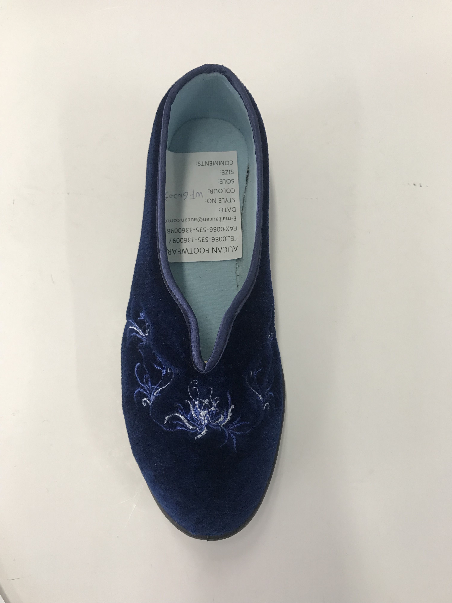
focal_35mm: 28
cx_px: 226
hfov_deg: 49.7
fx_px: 487
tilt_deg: -74.6
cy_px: 302
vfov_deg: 63.4
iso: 25
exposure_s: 1/33
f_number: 1.8
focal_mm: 3.99
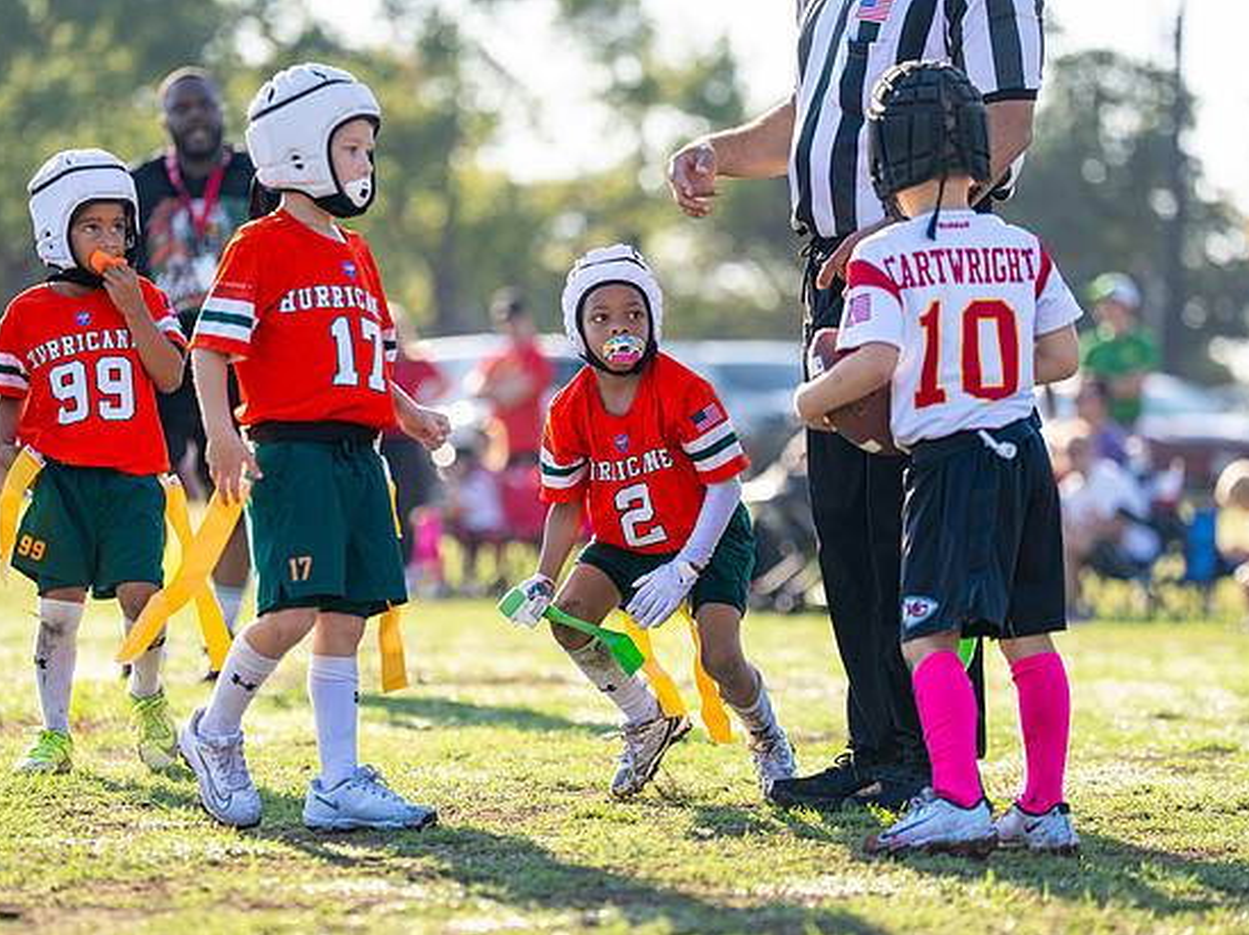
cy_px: 507
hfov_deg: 10.0
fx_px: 7103
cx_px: 610
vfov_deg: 7.5
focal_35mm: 197
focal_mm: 149
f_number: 2.8
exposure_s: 1/2000
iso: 250
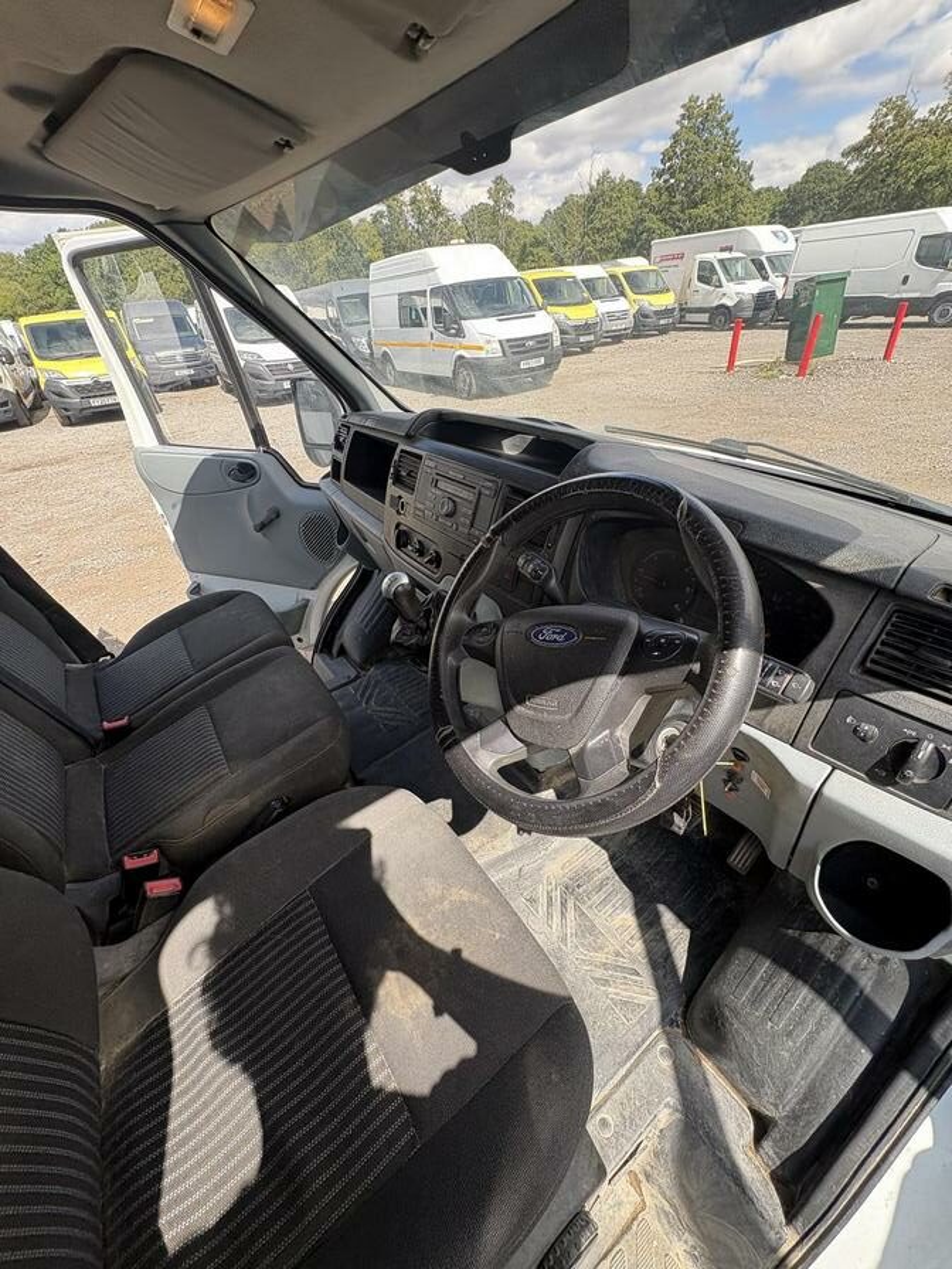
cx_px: 476
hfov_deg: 85.7
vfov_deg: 102.1
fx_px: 513
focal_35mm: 14
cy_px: 634
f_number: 2.2
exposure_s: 1/224
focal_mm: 2.22
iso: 40
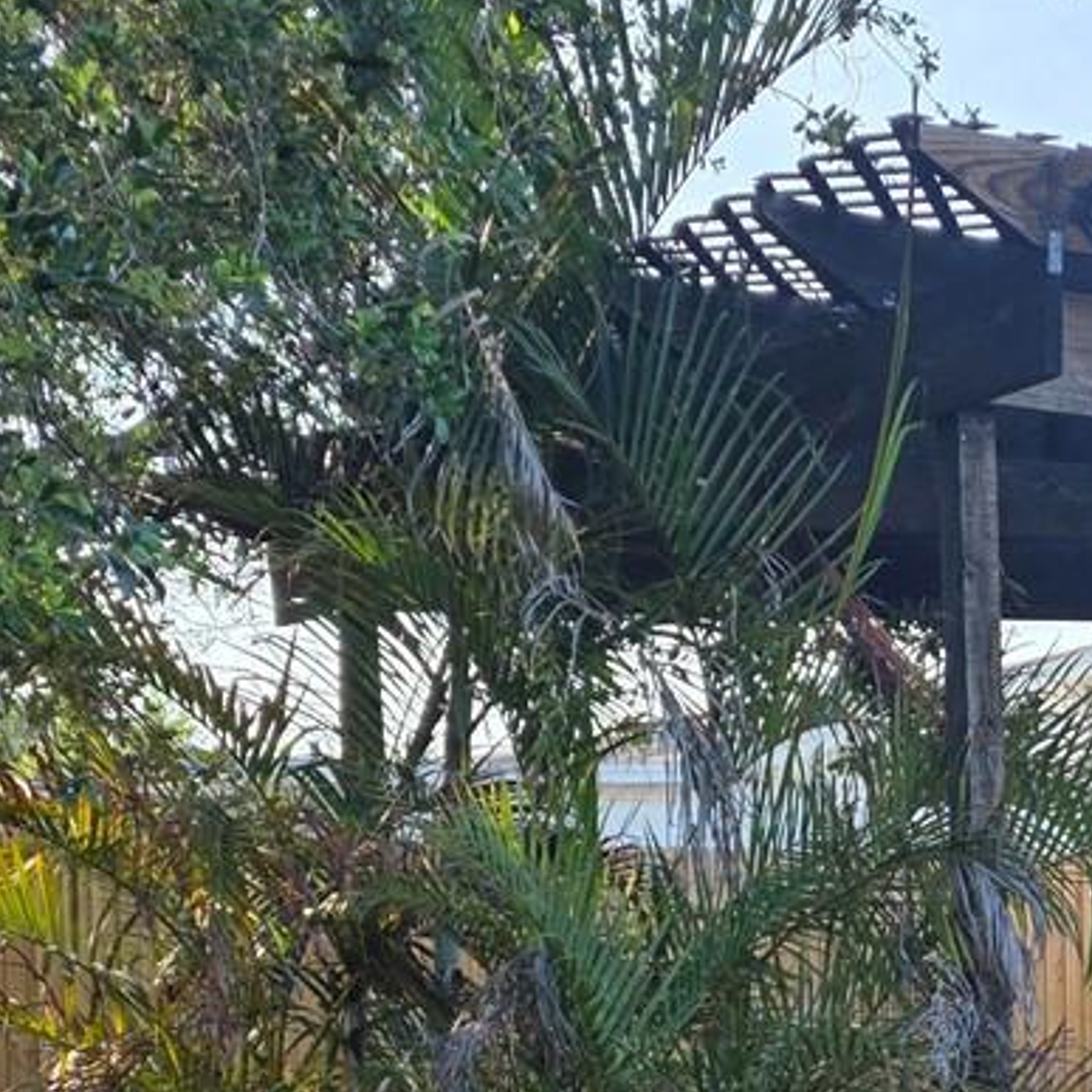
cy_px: 1388
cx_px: 945
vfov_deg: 19.2
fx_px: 2998
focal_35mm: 84
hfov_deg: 20.3
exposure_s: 1/1884
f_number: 1.7
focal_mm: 6.3
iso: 80
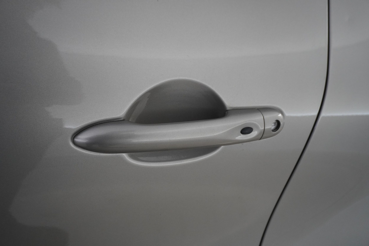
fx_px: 338
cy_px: 123
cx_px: 184
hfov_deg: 57.2
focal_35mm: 33
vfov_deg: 40.0
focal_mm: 22
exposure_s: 1/60
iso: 1250
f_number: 4
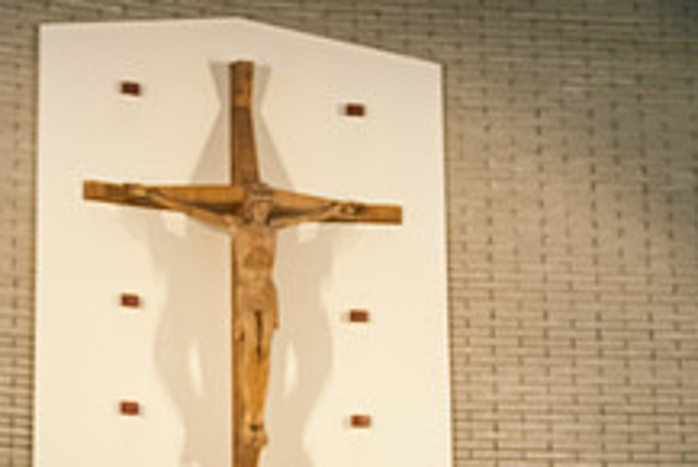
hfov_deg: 18.2
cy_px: 475
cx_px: 254
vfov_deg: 12.1
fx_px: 2173
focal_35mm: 112
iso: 1000
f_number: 3.5
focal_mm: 42
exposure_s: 1/160
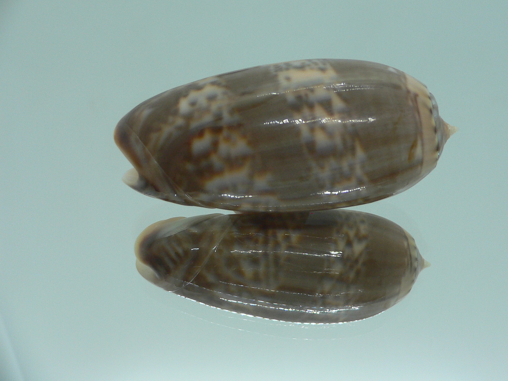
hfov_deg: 47.8
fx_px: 572
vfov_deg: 36.8
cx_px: 280
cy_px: 172
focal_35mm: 39
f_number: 2.8
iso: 100
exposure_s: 1/60
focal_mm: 4.6
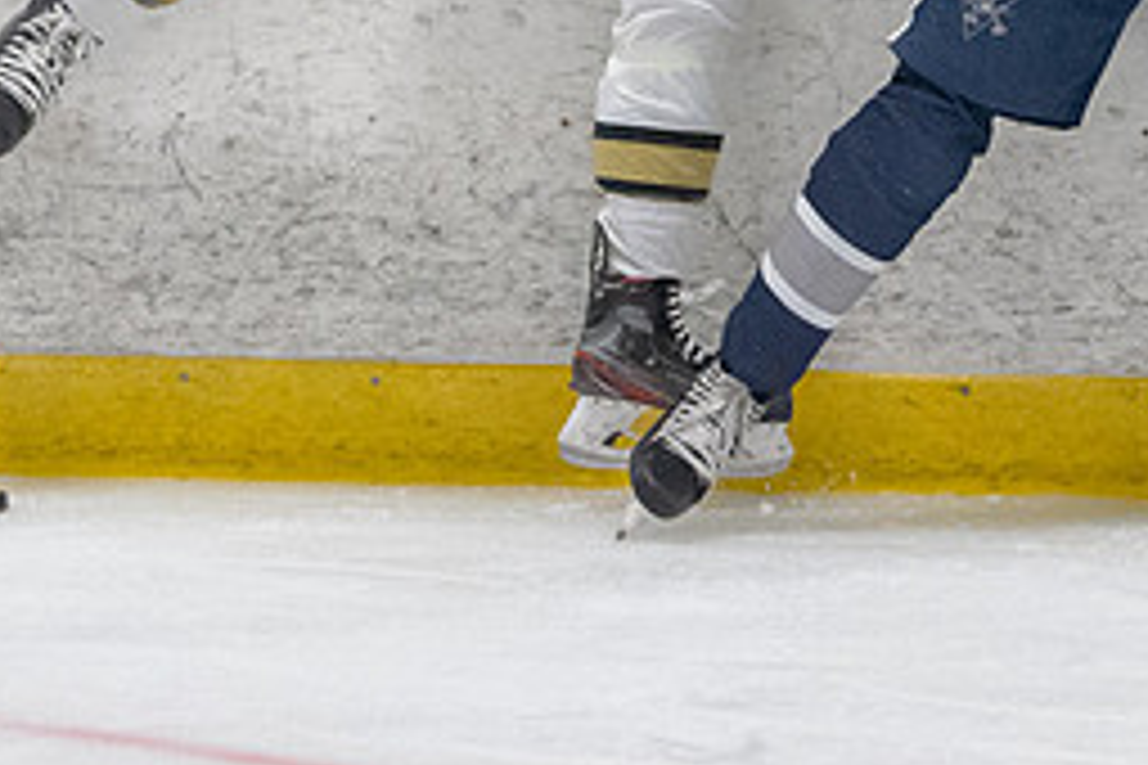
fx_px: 26466
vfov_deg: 1.7
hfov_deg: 2.5
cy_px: -139
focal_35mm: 830
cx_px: 981
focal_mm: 200
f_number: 4.5
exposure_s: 1/1250
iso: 12800
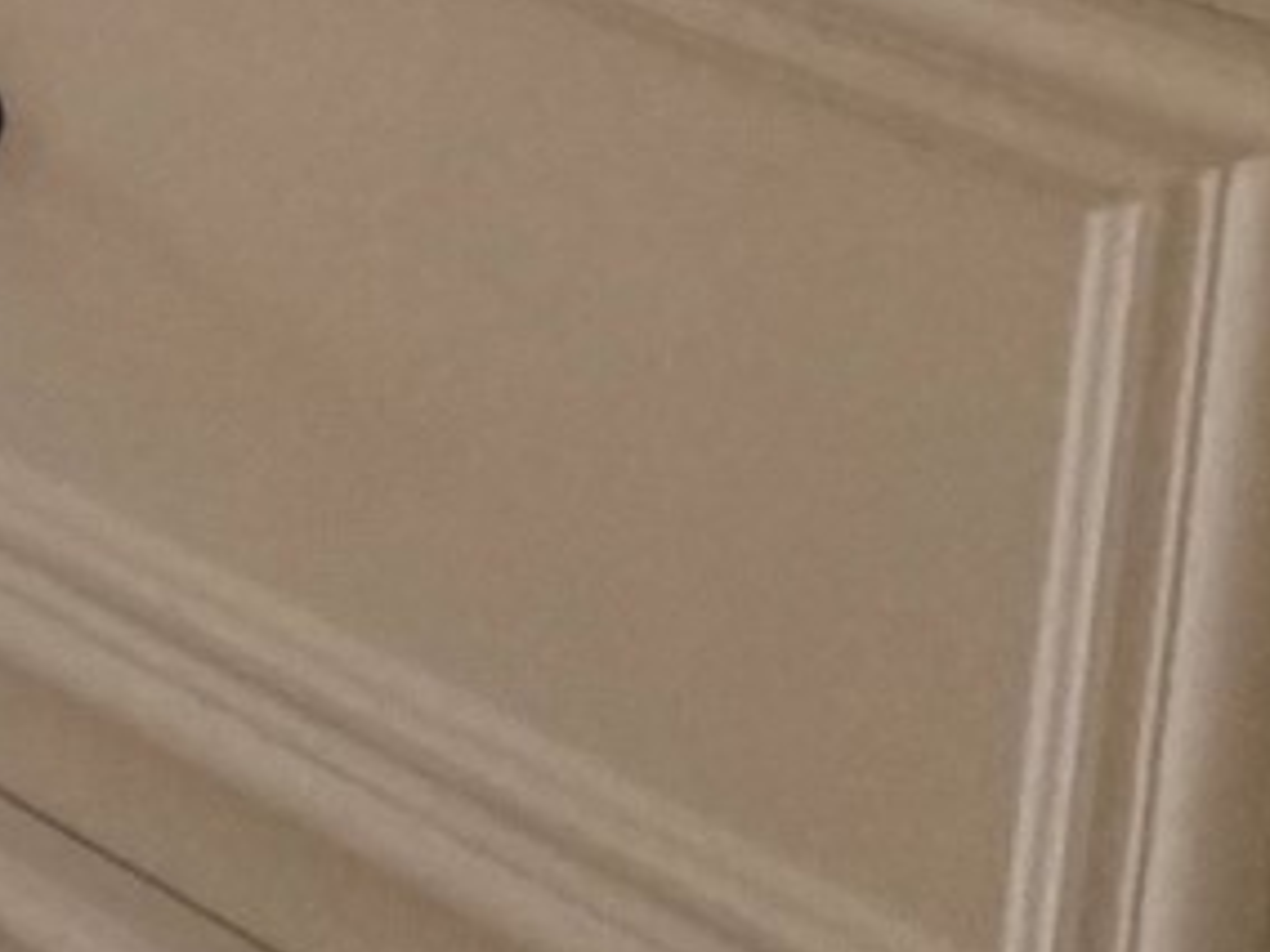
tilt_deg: -2.5
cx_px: -796
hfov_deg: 17.0
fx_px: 3706
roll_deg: -6.7
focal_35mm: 101
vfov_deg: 11.0
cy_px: -1672
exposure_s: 1/120
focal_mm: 2.22
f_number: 2.2
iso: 200
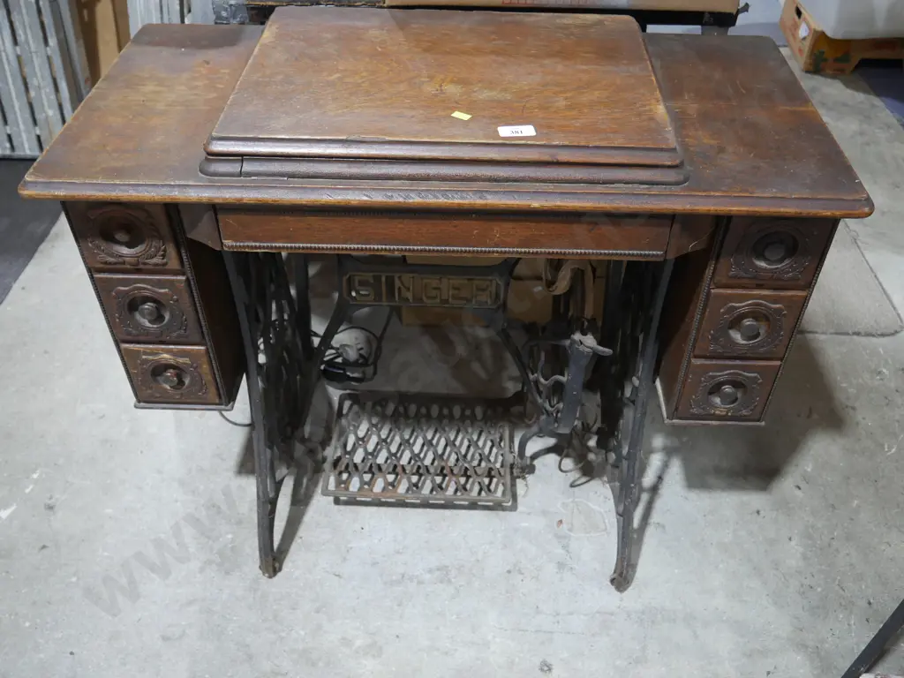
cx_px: 452
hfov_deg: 60.0
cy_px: 339
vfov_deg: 46.8
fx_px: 783
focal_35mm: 30
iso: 640
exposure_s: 1/60
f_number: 3.6
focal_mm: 15
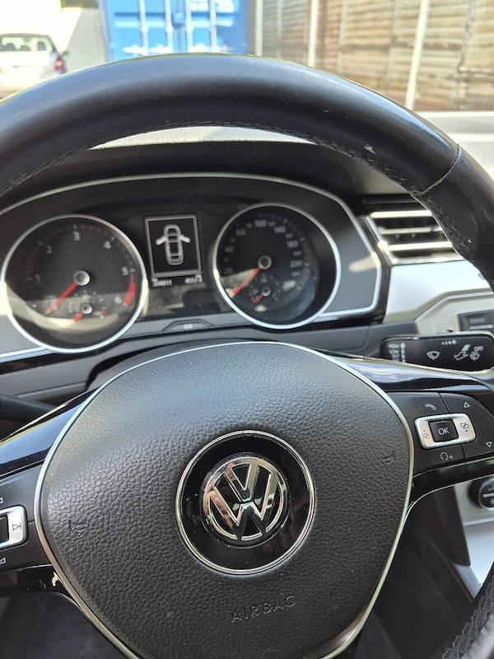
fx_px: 438
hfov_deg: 58.9
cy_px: 330
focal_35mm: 23
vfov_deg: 73.9
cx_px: 247
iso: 64
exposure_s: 1/182
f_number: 1.8
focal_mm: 5.4
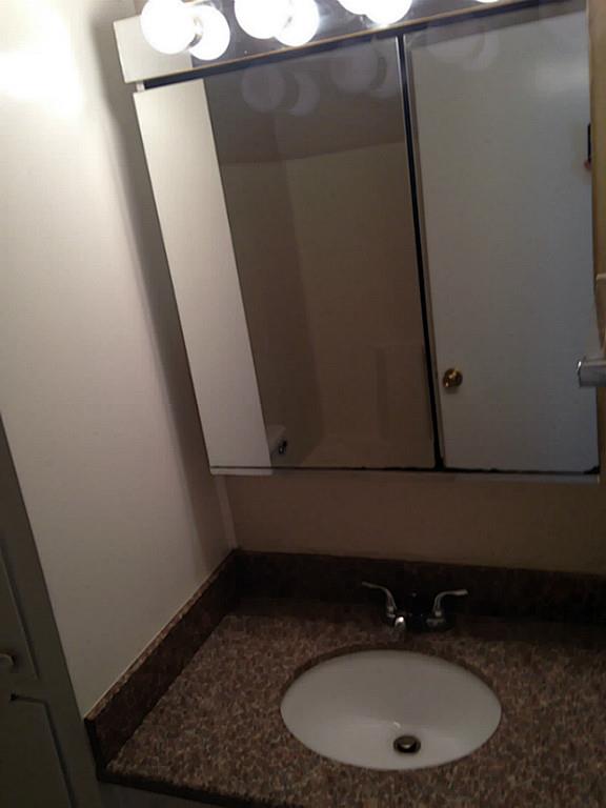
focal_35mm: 33
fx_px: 770
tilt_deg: -15.8
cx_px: 303
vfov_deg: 55.4
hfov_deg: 42.9
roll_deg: +6.7
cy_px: 404
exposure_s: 1/24
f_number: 2.4
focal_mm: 4.12
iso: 50
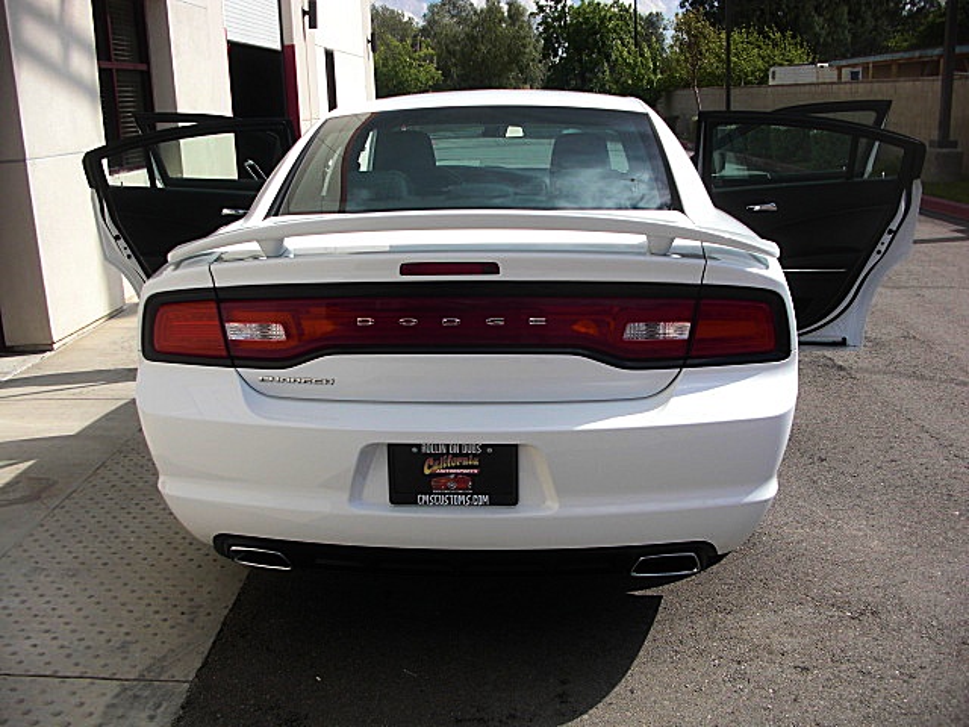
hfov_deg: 51.4
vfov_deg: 39.7
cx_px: 484
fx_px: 1008
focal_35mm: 36
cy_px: 364
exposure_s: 1/160
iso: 50
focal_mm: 6.3
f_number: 7.9
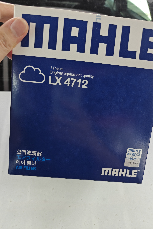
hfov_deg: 53.1
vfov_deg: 73.7
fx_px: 153
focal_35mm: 24
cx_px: 79
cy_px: 115
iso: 400
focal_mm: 6.06
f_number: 1.6
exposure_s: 1/101
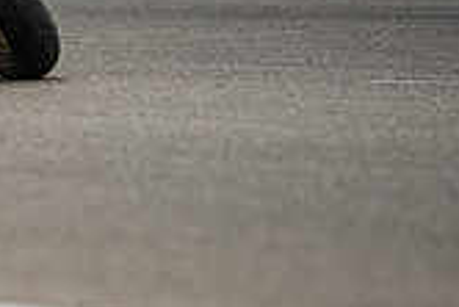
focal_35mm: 1048
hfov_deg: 2.0
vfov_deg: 1.3
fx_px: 13373
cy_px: -145
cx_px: -332
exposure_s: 1/5000
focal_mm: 200
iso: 400
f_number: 2
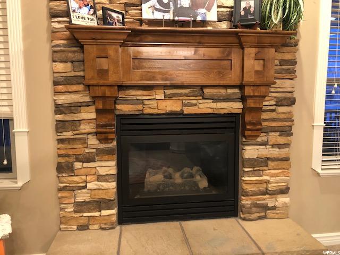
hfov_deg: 63.4
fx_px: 275
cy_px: 128
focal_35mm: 28
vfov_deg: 49.7
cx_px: 170
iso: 100
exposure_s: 1/9
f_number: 1.8
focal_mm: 4
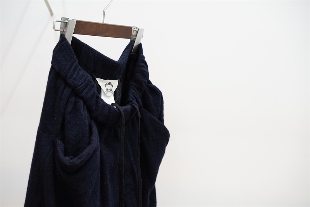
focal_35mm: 55
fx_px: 473
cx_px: 155
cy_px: 104
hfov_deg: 36.3
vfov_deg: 24.6
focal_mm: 55
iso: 1600
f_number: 4
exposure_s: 1/60
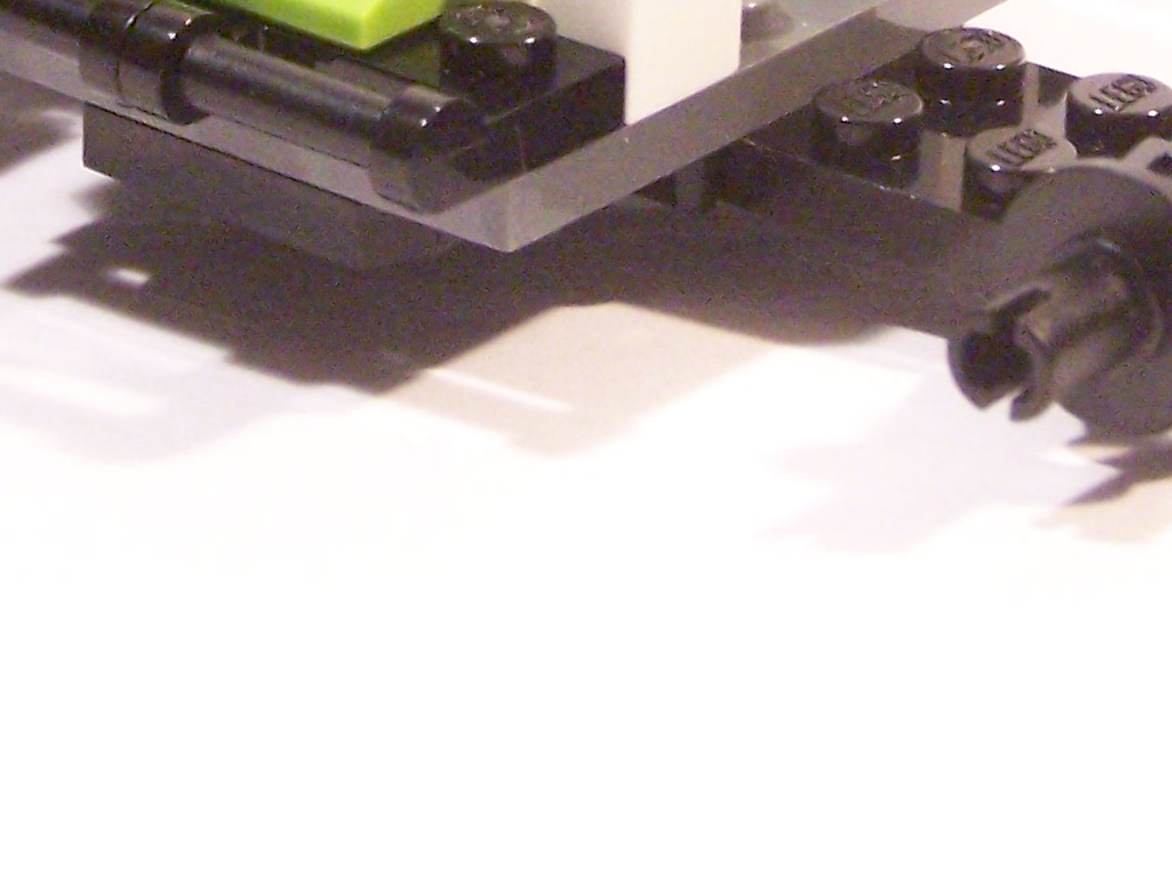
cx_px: 571
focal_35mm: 173
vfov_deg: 8.5
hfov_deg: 11.4
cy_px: -287
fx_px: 5856
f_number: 3.6
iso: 400
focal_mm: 9.8
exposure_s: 1/30
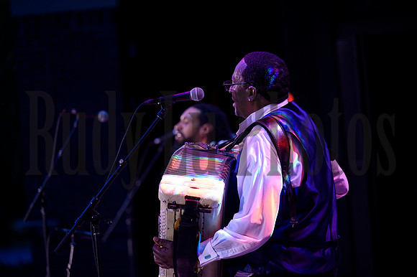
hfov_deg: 15.2
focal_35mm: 135
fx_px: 1563
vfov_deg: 10.1
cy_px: 138
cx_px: 208
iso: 1600
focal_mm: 135
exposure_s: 1/250
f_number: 2.8
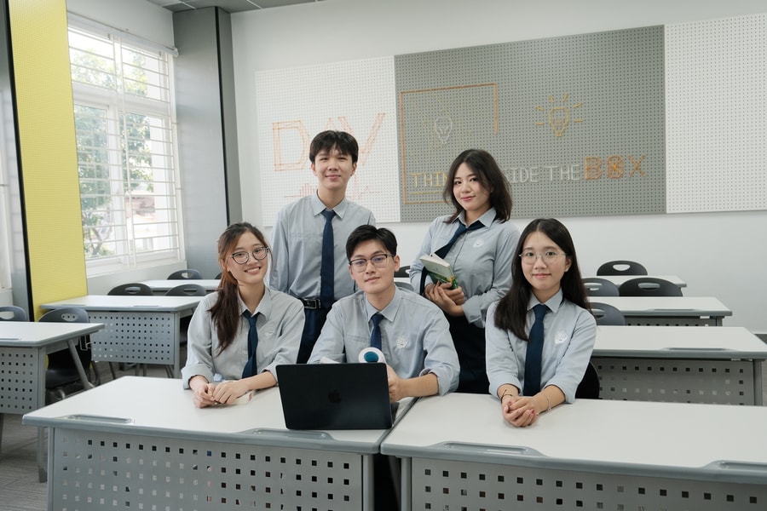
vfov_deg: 45.0
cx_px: 384
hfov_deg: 63.7
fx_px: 618
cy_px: 256
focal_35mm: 29
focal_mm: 19.6
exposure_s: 1/170
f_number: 3.6
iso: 640
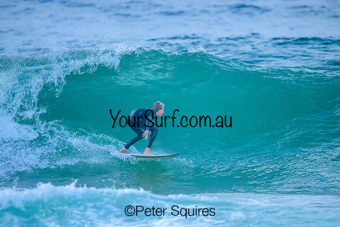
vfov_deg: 1.7
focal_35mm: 800
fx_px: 7557
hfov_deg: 2.6
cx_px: 170
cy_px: 114
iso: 4000
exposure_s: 1/2000
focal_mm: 800
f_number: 6.3
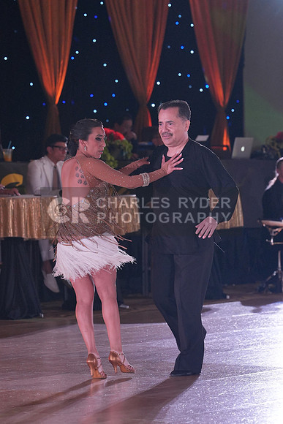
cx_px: 142
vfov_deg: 10.5
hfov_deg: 7.0
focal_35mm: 196
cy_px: 212
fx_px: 2310
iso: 1250
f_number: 4
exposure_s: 1/400
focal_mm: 131
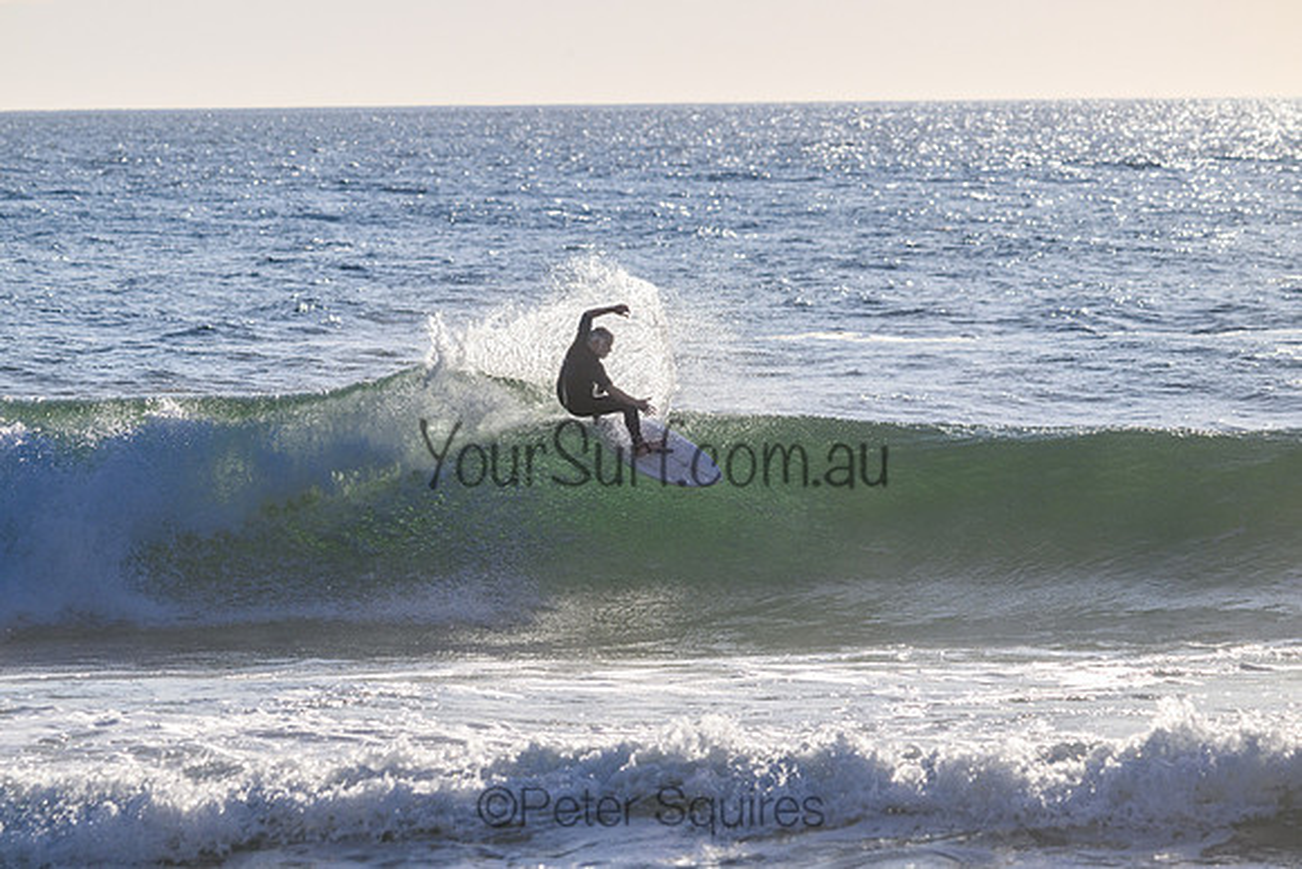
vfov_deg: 3.4
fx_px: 14469
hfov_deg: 5.2
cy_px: 434
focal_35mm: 400
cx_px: 651
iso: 720
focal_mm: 400
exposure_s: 1/2000
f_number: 11
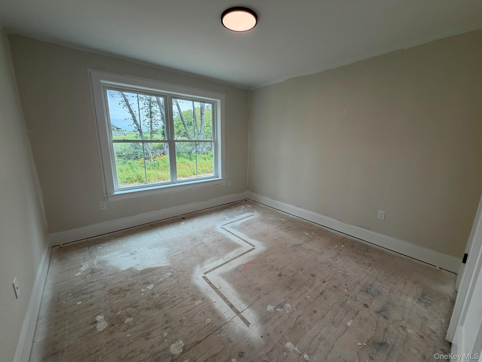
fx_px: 195
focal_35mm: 14
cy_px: 181
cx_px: 241
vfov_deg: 85.7
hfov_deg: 102.1
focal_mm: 2.22
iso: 80
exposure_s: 1/120
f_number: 2.2
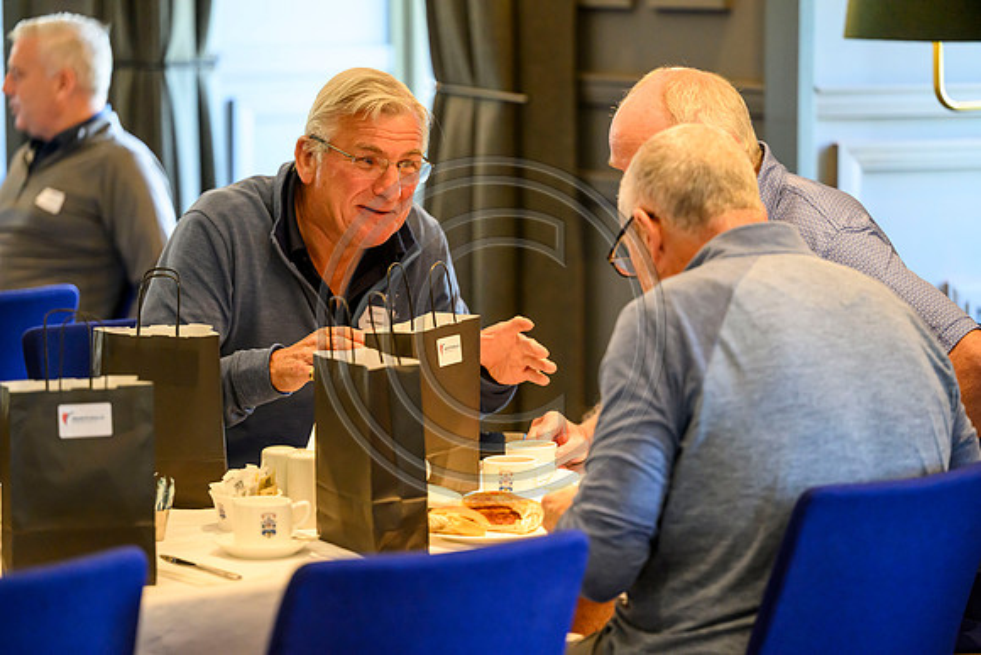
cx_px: 490
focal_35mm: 120
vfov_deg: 11.4
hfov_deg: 17.1
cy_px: 328
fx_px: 3271
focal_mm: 120
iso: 5000
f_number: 2.8
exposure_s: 1/320
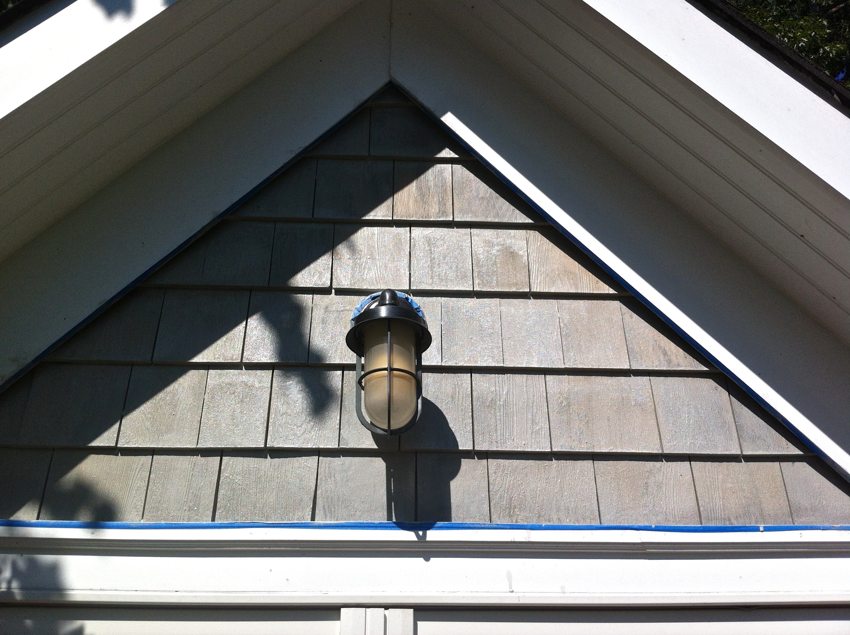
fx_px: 858
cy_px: 318
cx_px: 425
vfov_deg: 40.6
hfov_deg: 52.7
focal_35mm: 35
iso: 80
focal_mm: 3.85
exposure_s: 1/2514
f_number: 2.8
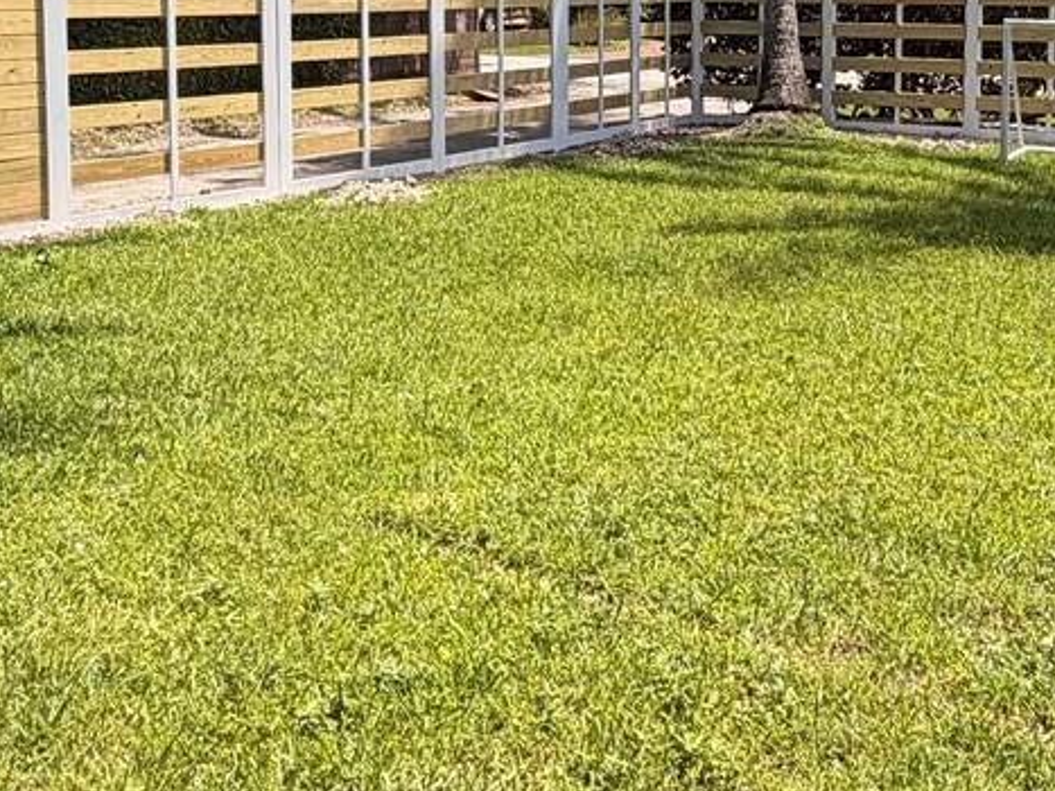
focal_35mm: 48
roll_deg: +0.3
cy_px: 90
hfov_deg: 39.5
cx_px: 628
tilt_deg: -4.5
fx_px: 1463
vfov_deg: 29.1
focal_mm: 2.22
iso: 25
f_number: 2.2
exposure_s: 1/770
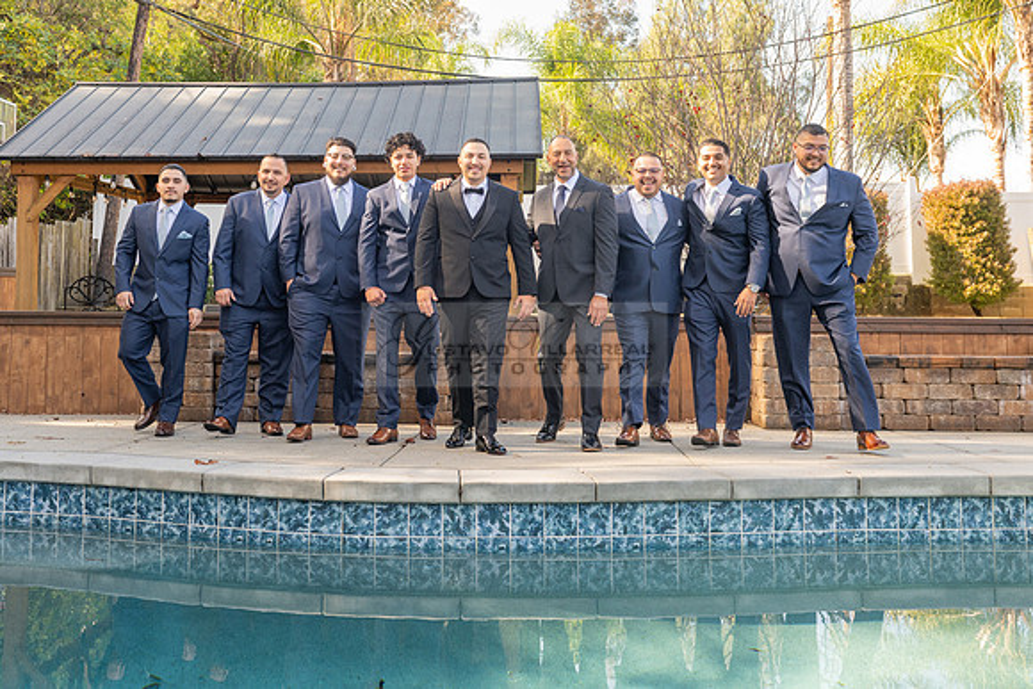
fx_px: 1195
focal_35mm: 42
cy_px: 199
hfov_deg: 46.5
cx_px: 409
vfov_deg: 31.8
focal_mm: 27
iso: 320
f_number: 6.3
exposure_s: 1/160
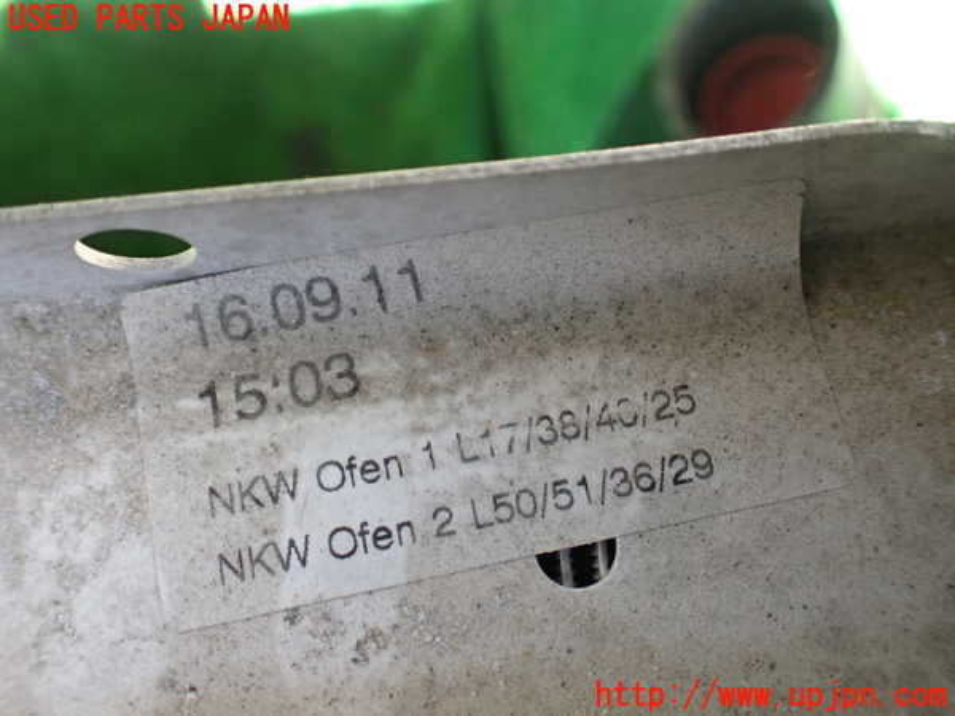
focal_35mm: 30
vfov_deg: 46.8
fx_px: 828
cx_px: 478
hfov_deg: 60.0
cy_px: 358
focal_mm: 5.4
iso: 320
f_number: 2.3
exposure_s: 1/125
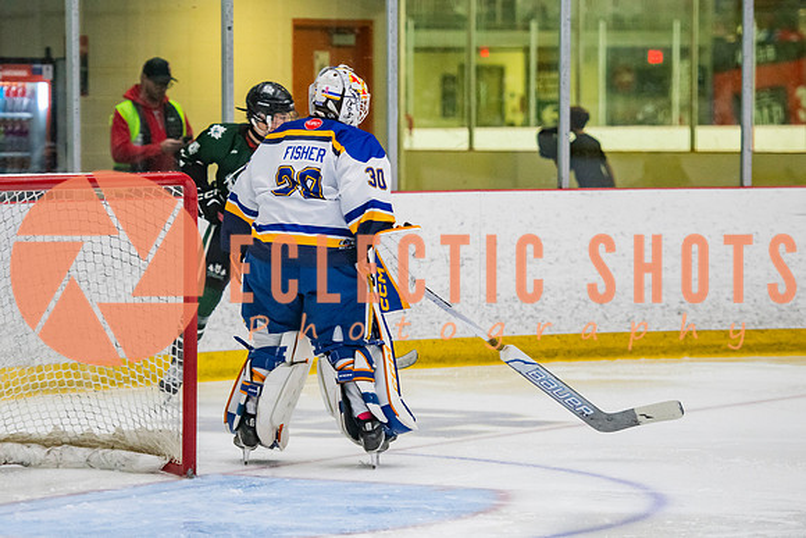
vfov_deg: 7.2
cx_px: 340
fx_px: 4257
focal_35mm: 190
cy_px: 262
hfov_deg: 10.8
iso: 2000
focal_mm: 130
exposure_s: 1/640
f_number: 3.2
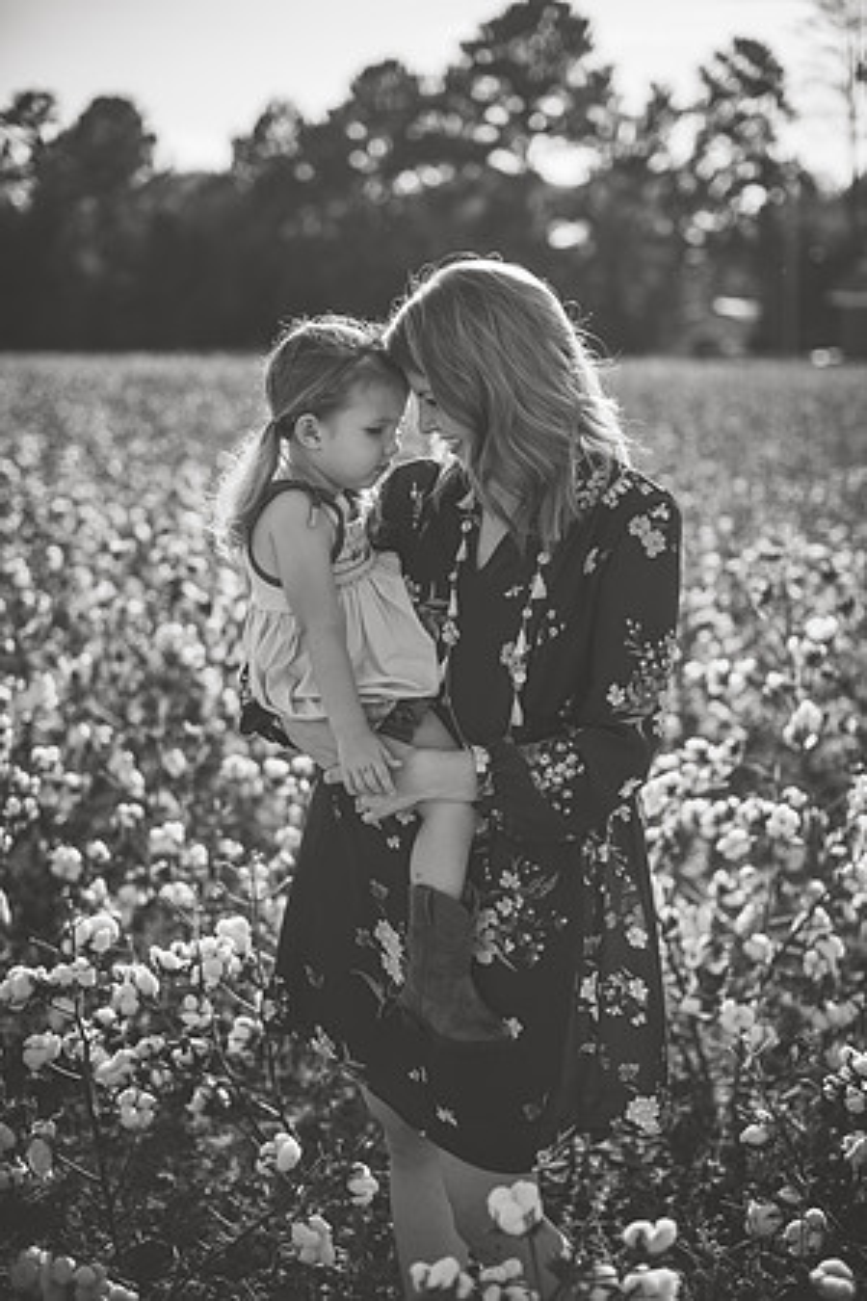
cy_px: 650
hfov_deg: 27.0
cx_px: 434
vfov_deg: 39.6
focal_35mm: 50
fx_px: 1806
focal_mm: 50
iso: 160
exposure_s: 1/3200
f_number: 2.2
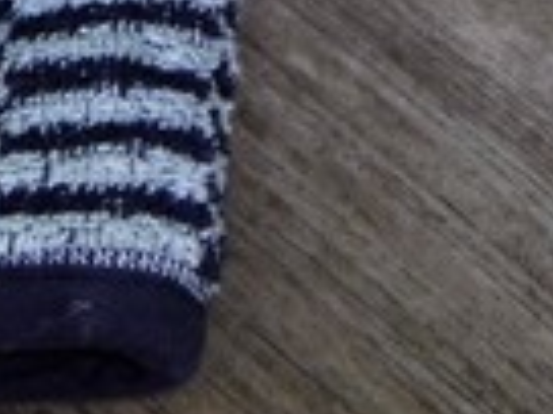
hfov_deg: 13.9
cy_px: -548
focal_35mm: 141
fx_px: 2253
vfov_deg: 9.5
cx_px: 411
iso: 100
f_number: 3.4
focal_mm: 5
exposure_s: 1/30
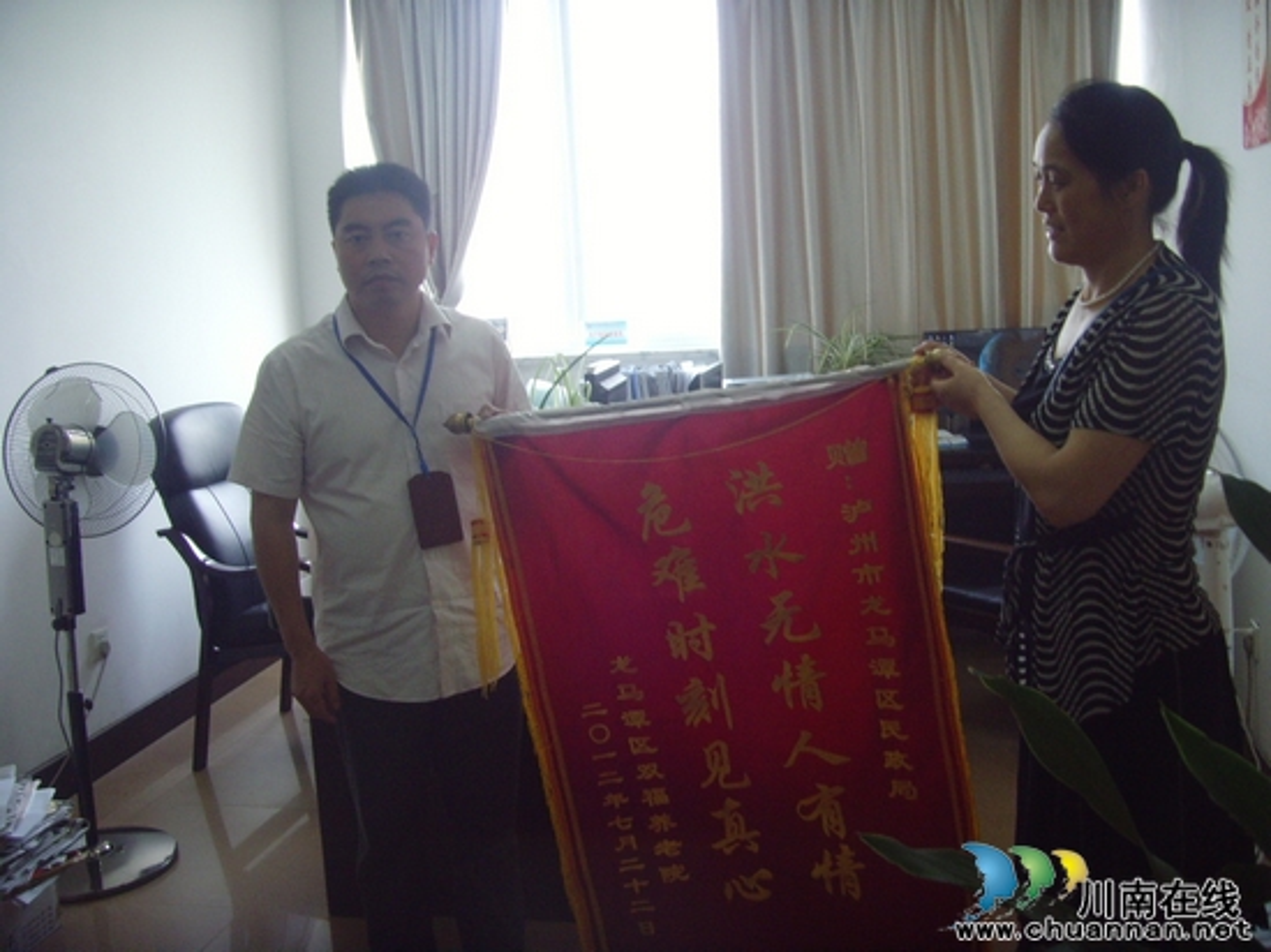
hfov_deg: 47.9
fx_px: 1431
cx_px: 636
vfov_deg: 36.8
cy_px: 476
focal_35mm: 39
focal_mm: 6.6
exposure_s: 1/45
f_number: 3.5
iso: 160
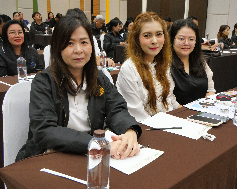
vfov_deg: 37.3
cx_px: 139
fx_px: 281
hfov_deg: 45.6
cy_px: 94
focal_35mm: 40
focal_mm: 17
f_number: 5
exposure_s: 1/320
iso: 3200
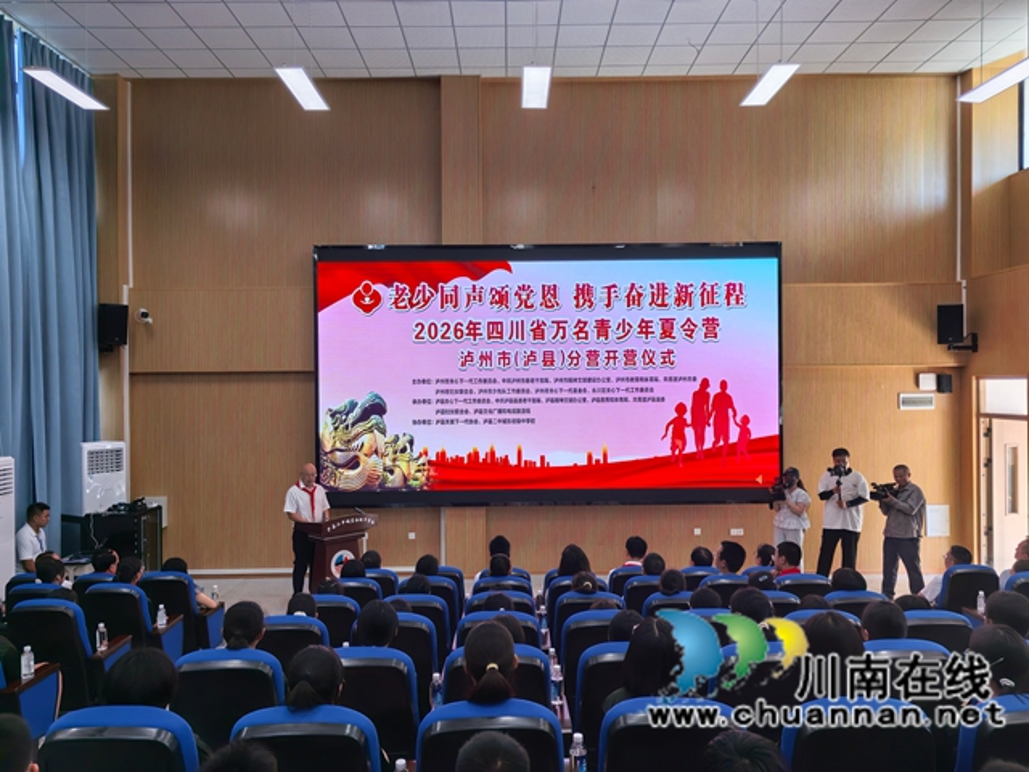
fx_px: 803
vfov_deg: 51.4
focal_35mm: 27
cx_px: 514
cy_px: 386
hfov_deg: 65.3
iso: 50
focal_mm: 5.52
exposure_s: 1/102
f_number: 1.9
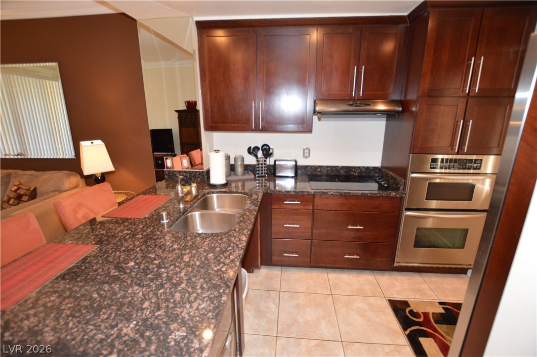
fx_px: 223
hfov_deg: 100.5
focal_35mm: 15
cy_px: 178
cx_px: 268
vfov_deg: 77.2
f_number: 3.5
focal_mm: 10
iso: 900
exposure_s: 1/60
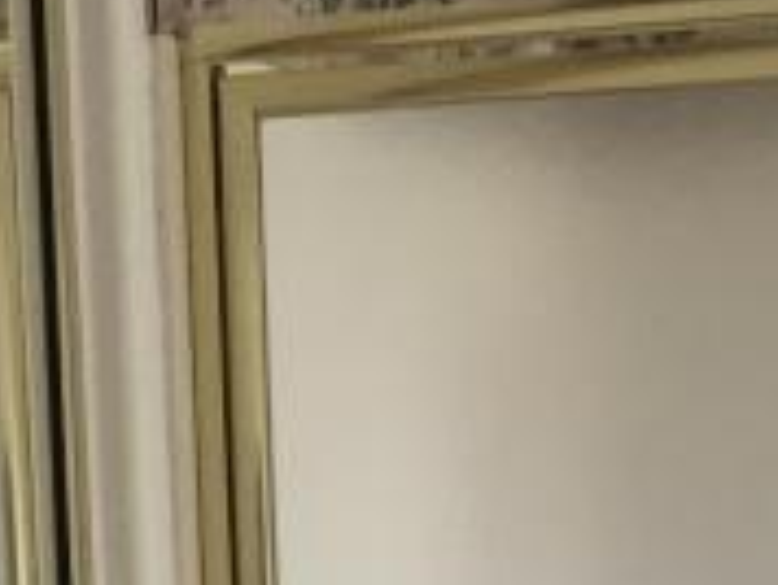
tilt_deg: -10.5
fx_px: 3623
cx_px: 756
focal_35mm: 161
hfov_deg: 12.1
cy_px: 1327
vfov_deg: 8.5
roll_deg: +0.9
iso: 32
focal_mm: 3.99
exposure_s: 1/120
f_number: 1.8
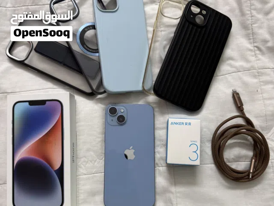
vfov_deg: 56.8
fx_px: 190
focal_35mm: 24
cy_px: 103
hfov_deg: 71.6
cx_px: 137
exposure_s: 1/100
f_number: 1.78
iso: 200
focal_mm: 6.76
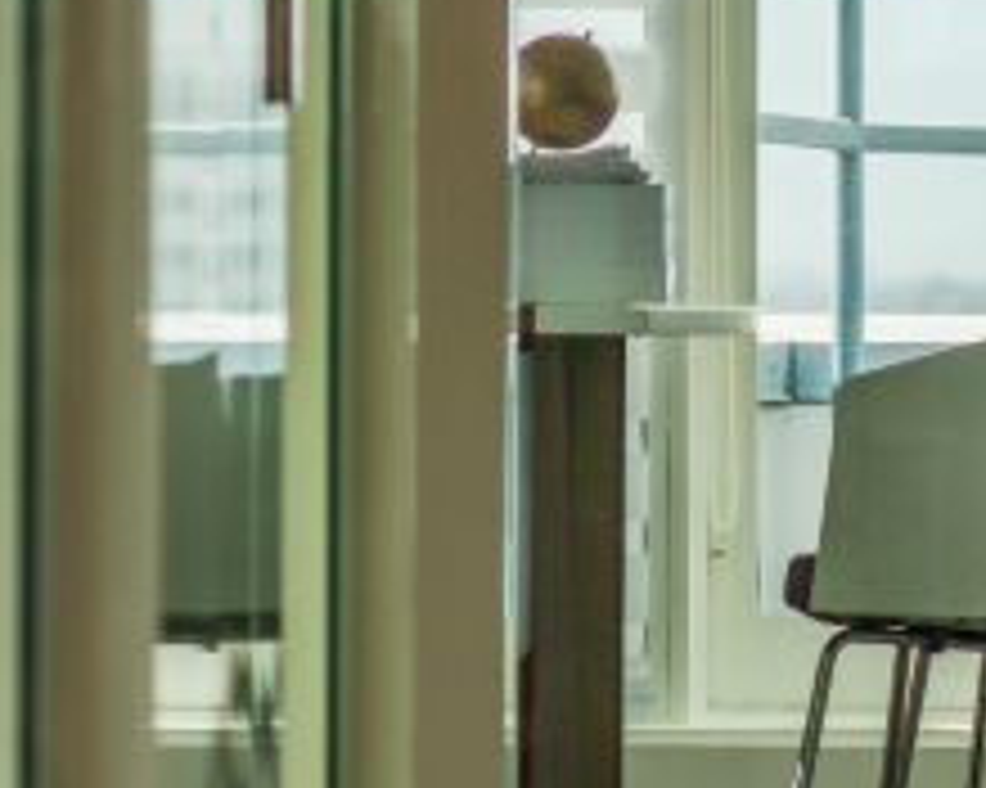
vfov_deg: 2.7
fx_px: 16889
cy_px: 239
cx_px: 1076
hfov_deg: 3.3
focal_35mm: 579
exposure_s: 1/200
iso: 100
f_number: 4
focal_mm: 100
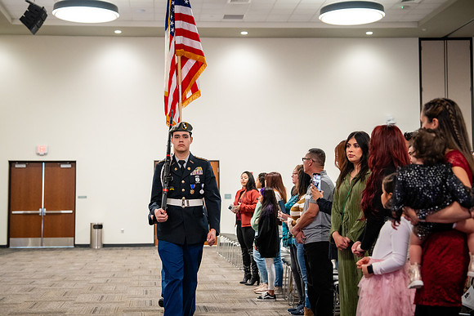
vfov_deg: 20.2
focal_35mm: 67
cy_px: 138
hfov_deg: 29.9
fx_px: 886
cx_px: 207
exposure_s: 1/160
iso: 2000
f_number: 2.8
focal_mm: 58
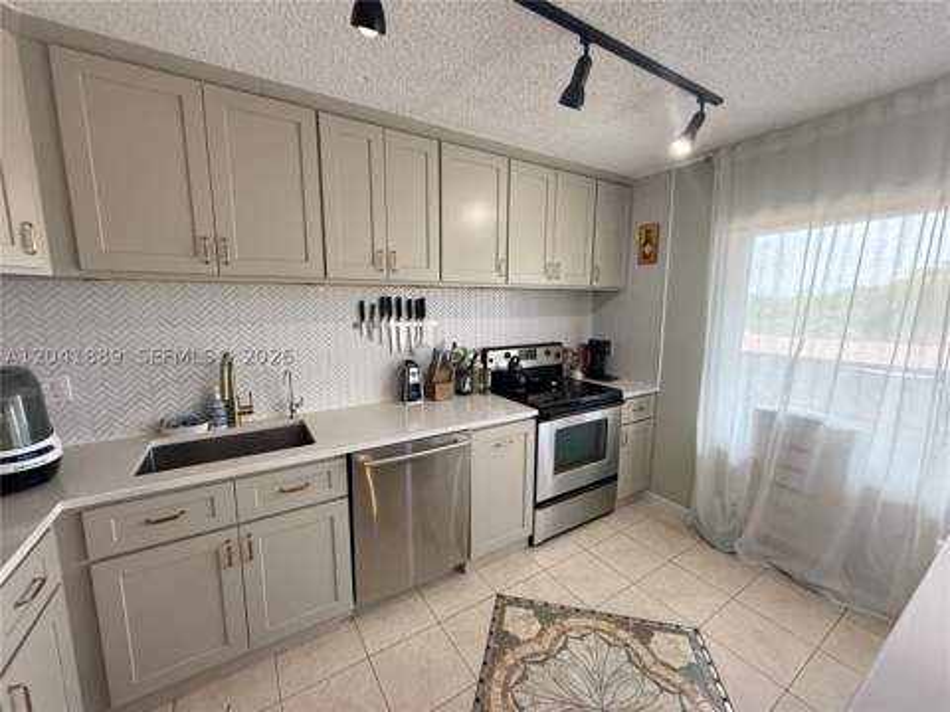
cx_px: 475
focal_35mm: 14
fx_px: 384
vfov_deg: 85.7
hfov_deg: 102.1
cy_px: 356
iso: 500
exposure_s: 1/60
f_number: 2.2
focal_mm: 2.22
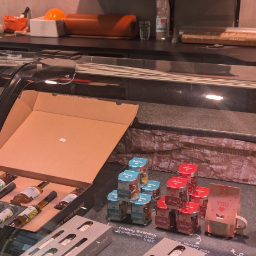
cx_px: 113
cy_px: 195
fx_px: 460
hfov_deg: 31.1
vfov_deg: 30.5
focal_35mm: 55
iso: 32
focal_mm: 6.9
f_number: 1.68
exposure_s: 1/52.1
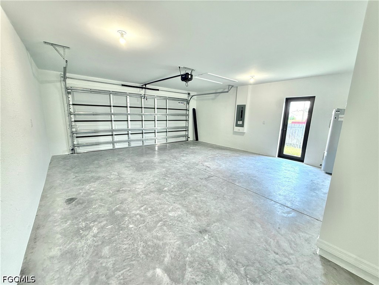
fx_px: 153
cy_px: 142
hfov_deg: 102.1
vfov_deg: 85.7
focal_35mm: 14
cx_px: 190
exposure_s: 1/60
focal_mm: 2.22
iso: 250
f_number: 2.2
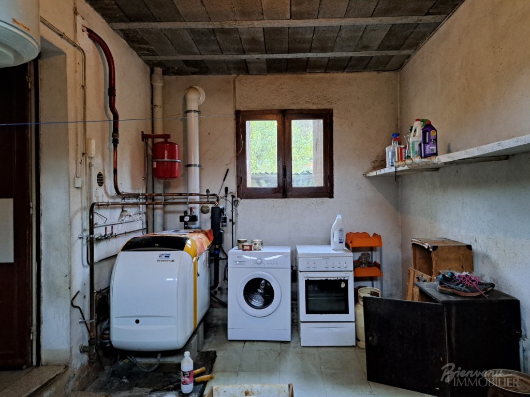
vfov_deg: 56.8
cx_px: 265
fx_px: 367
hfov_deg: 71.6
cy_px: 198
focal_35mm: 24
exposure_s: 1/50
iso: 500
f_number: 1.8
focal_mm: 5.23
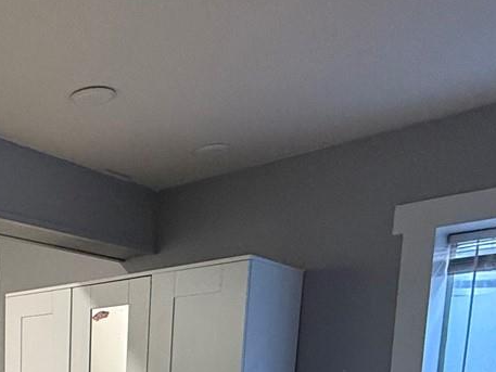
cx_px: -65
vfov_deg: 24.6
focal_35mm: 49
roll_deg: +1.0
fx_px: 702
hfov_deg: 33.3
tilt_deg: -9.6
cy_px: 523
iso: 500
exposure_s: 1/60
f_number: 2.2
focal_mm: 2.22
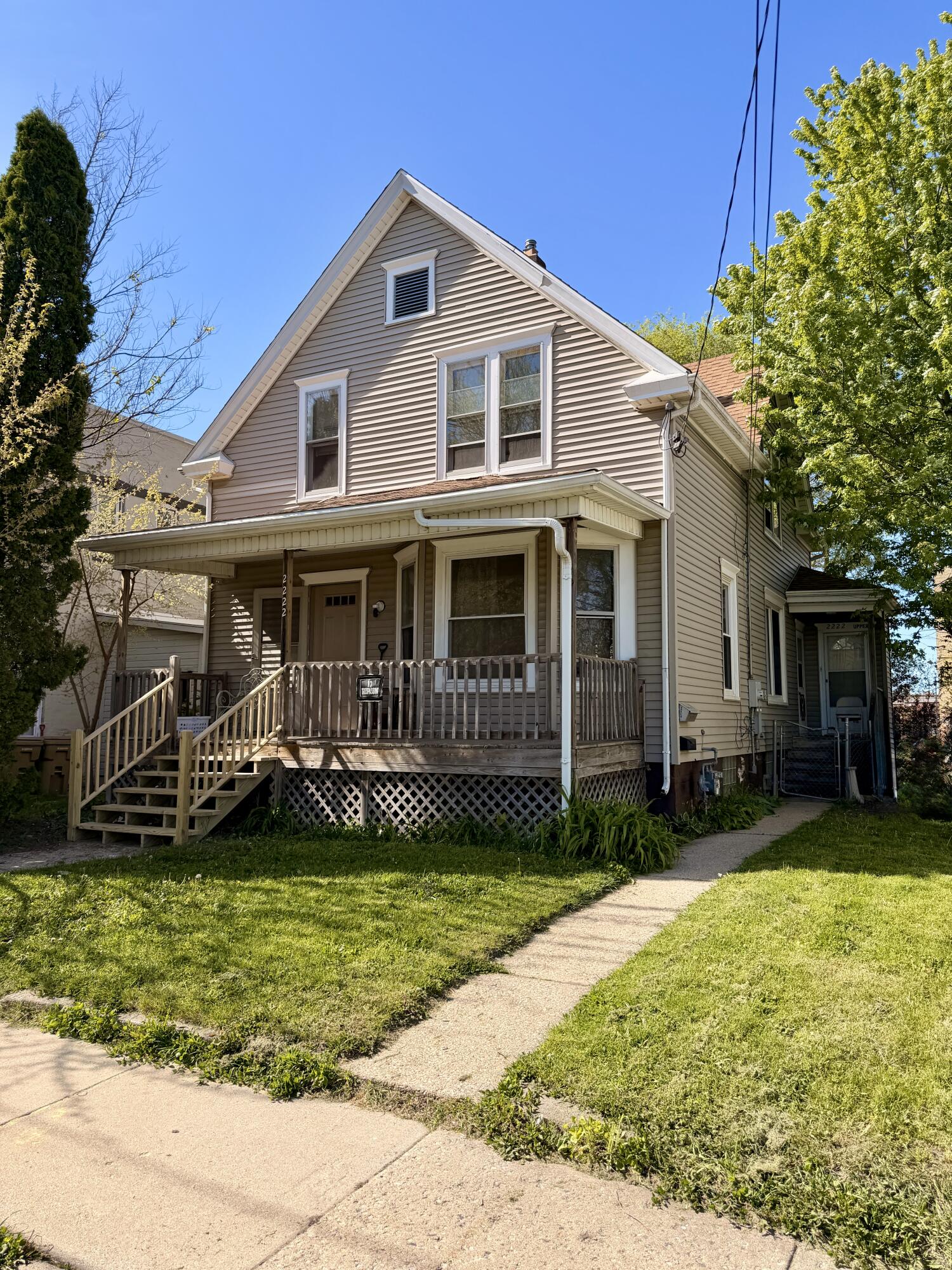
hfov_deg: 56.8
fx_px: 880
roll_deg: -0.1
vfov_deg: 71.6
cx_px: 476
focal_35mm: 24
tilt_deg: +5.7
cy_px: 635
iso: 80
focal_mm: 6.76
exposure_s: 1/2801
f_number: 1.78
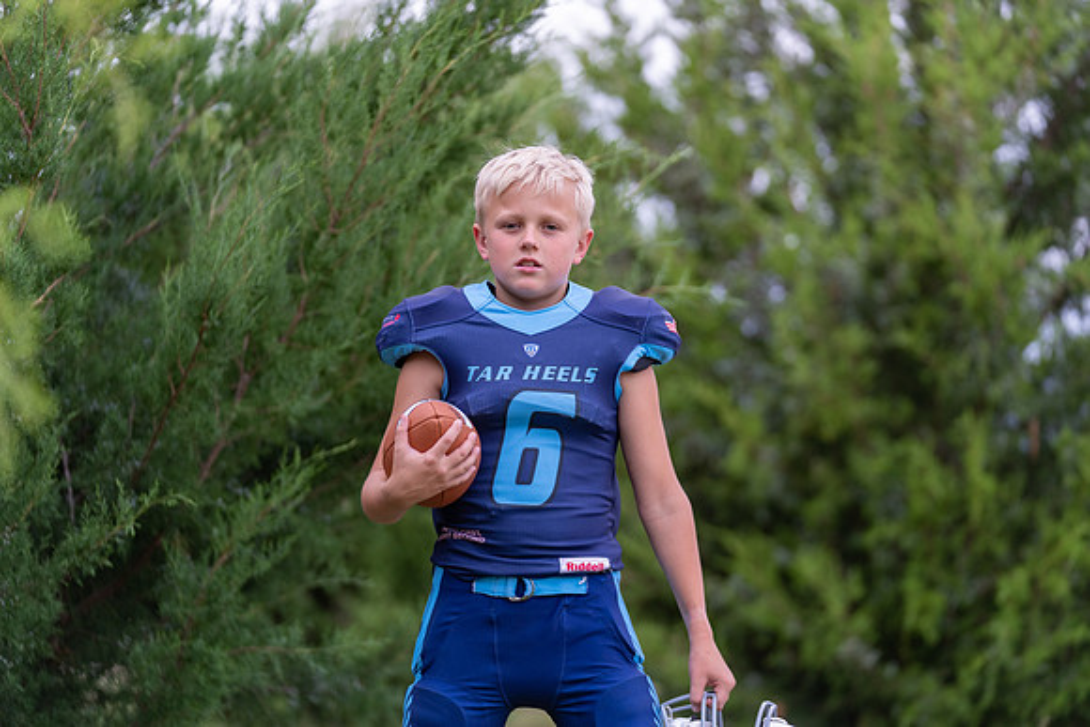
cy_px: 364
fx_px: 3846
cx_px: 545
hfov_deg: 16.1
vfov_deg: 10.8
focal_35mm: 127
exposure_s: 1/320
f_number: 2.8
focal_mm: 127
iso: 640
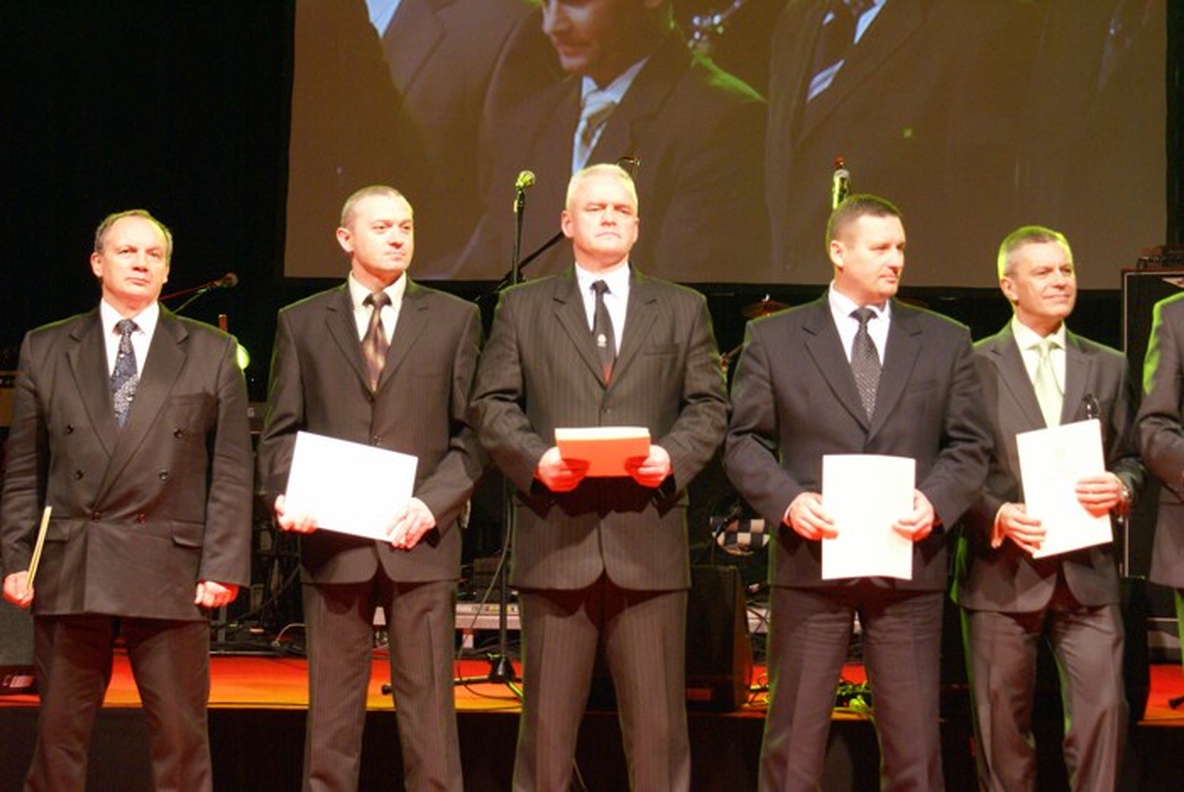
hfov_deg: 22.6
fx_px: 2962
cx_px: 592
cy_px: 396
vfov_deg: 15.2
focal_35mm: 90
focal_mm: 60
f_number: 5.6
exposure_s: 1/25
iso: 800
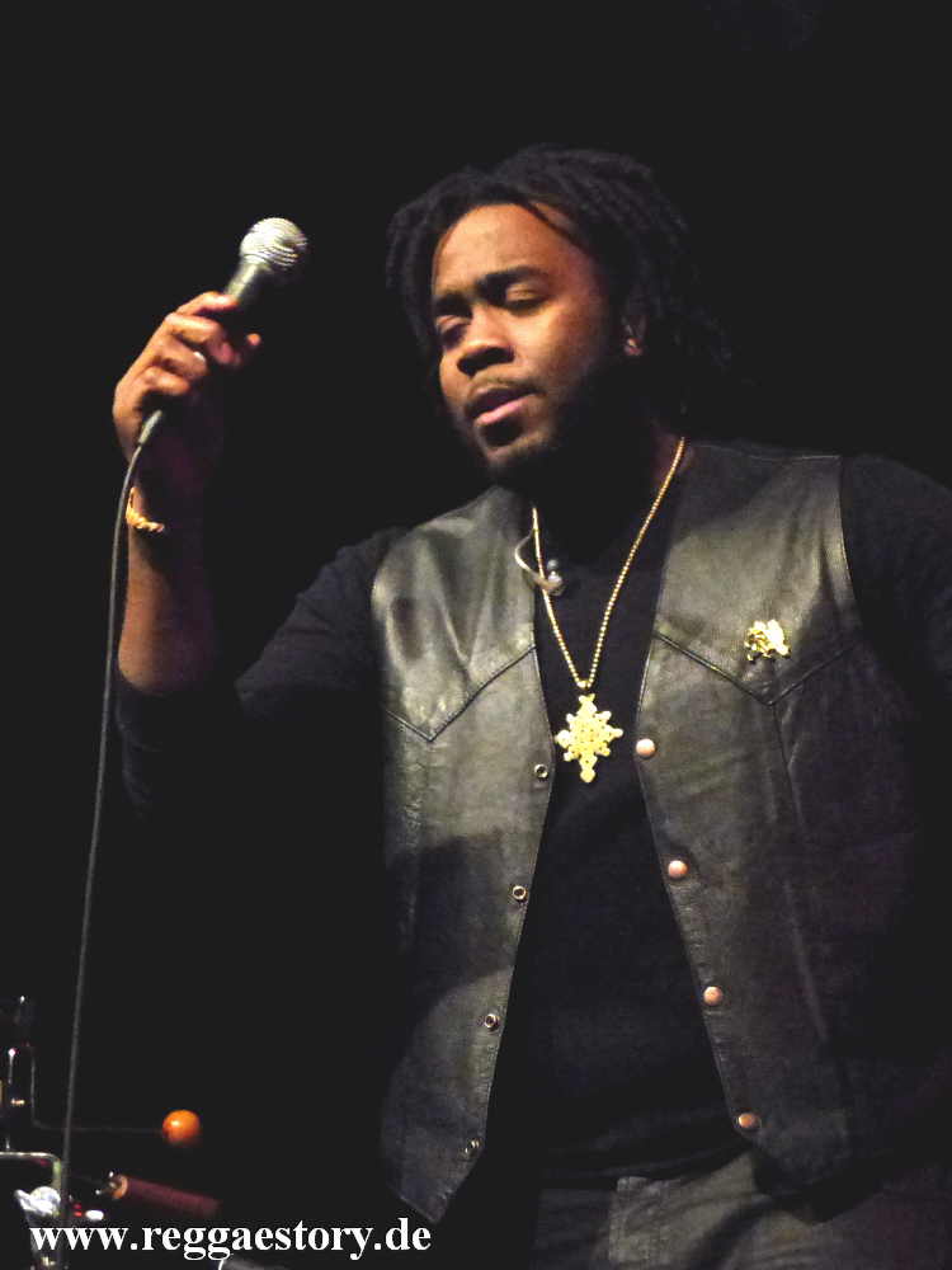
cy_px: 635
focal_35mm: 81
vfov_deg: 24.1
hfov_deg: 18.2
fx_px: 2970
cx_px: 476
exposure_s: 1/160
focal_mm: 14.5
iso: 1600
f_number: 2.8
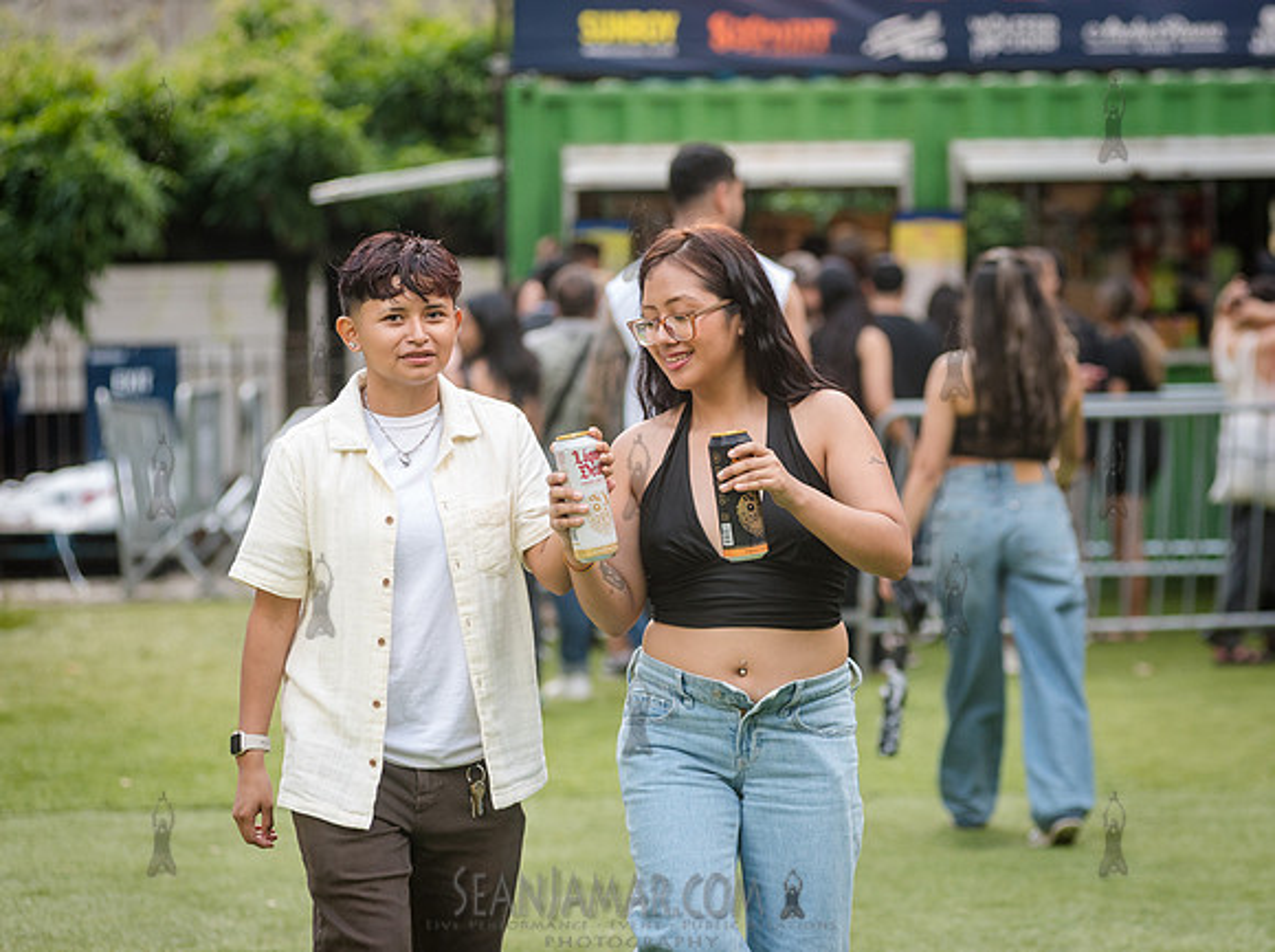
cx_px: 769
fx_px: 6200
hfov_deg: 11.7
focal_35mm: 169
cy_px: 438
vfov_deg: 8.8
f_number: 4
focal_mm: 145
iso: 1000
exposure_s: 1/400
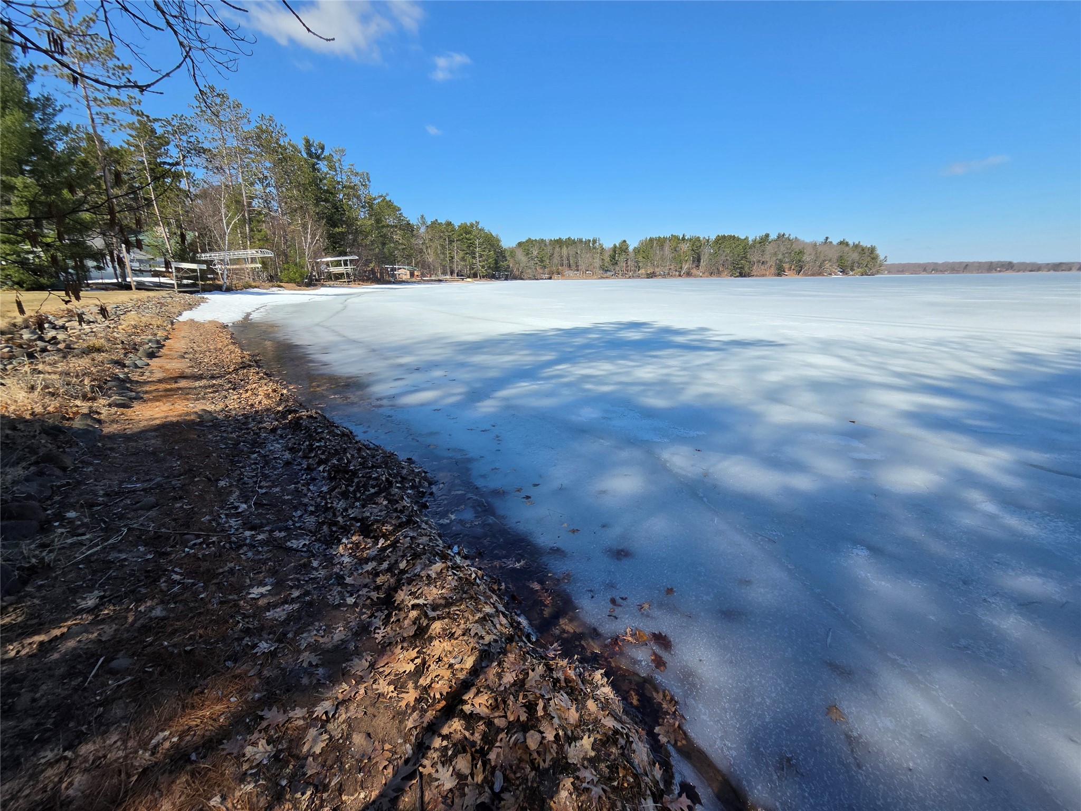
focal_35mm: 13
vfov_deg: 89.9
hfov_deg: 106.2
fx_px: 406
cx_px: 540
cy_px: 406
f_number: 2.2
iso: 100
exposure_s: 1/3493
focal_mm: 2.2
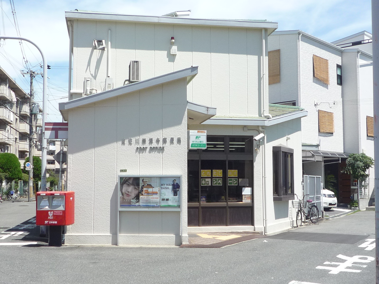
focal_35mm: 46
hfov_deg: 41.2
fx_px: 504
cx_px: 190
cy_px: 142
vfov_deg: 31.5
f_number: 4
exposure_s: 1/800
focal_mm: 4.5
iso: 100
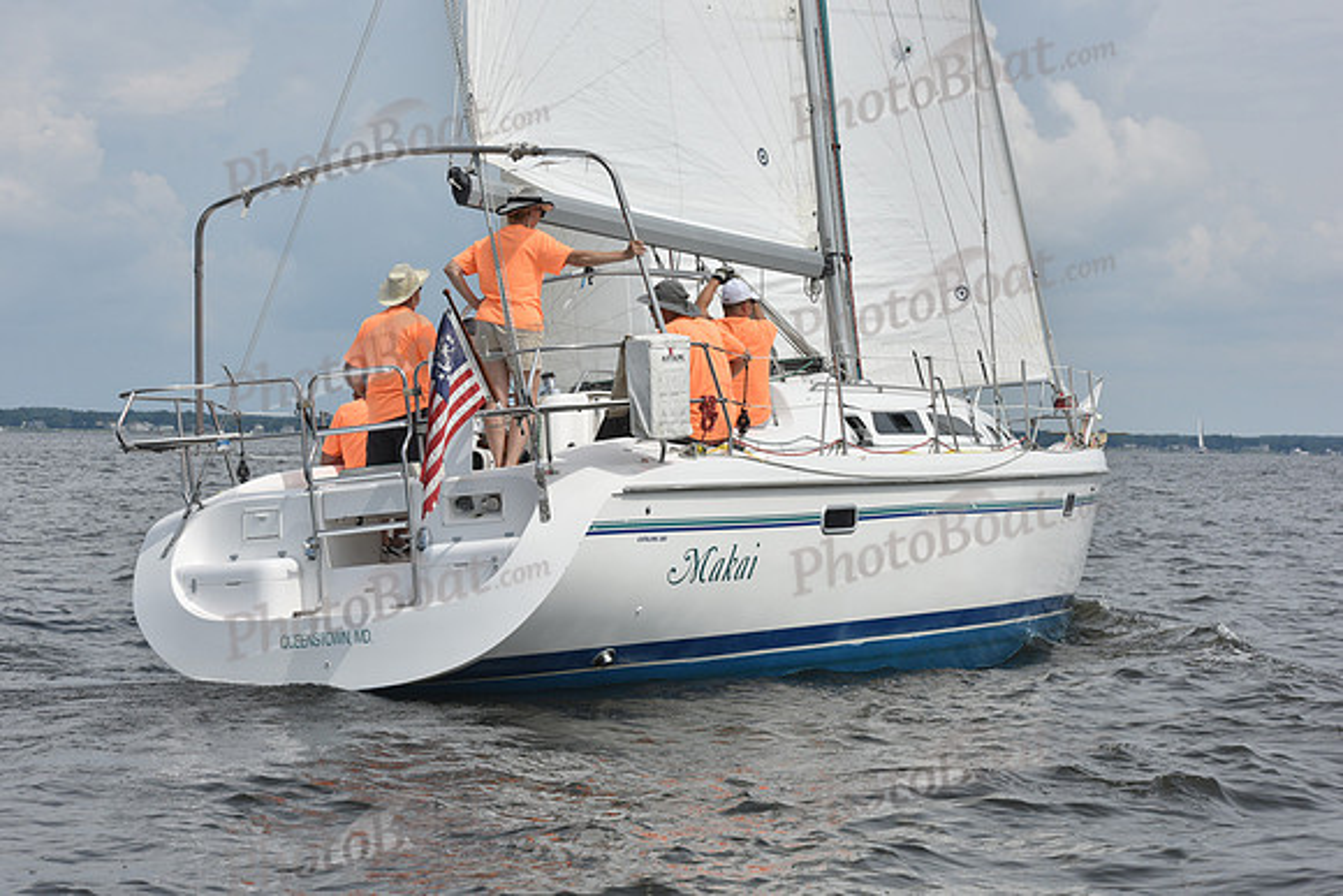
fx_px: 3545
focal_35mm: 95
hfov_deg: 21.5
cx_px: 672
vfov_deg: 14.4
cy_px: 448
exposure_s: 1/1250
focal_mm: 95
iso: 320
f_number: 10
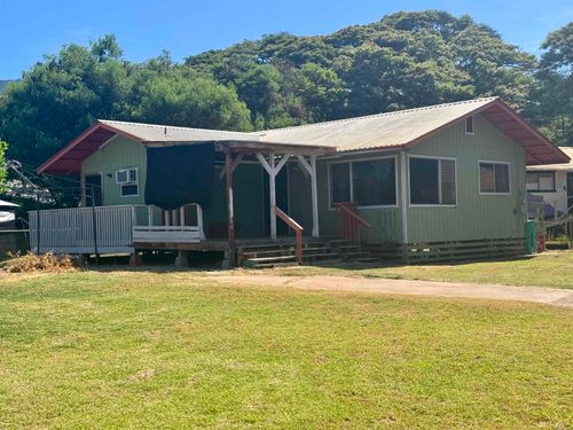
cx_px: 286
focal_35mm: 48
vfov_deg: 30.3
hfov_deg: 39.7
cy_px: 215
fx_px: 795
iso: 64
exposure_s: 1/4049
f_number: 1.78
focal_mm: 6.76
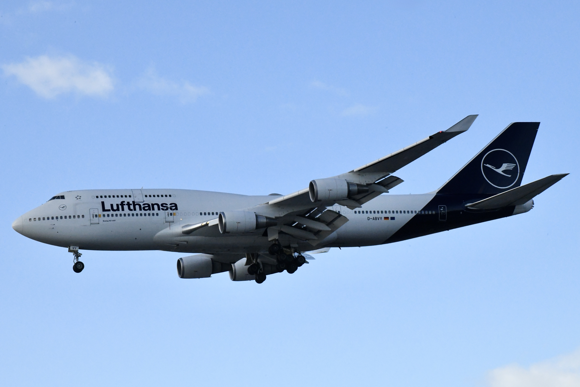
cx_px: 290
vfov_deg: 10.2
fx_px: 2175
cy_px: 194
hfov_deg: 15.2
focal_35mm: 135
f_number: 36
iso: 6400
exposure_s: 1/1000
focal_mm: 135
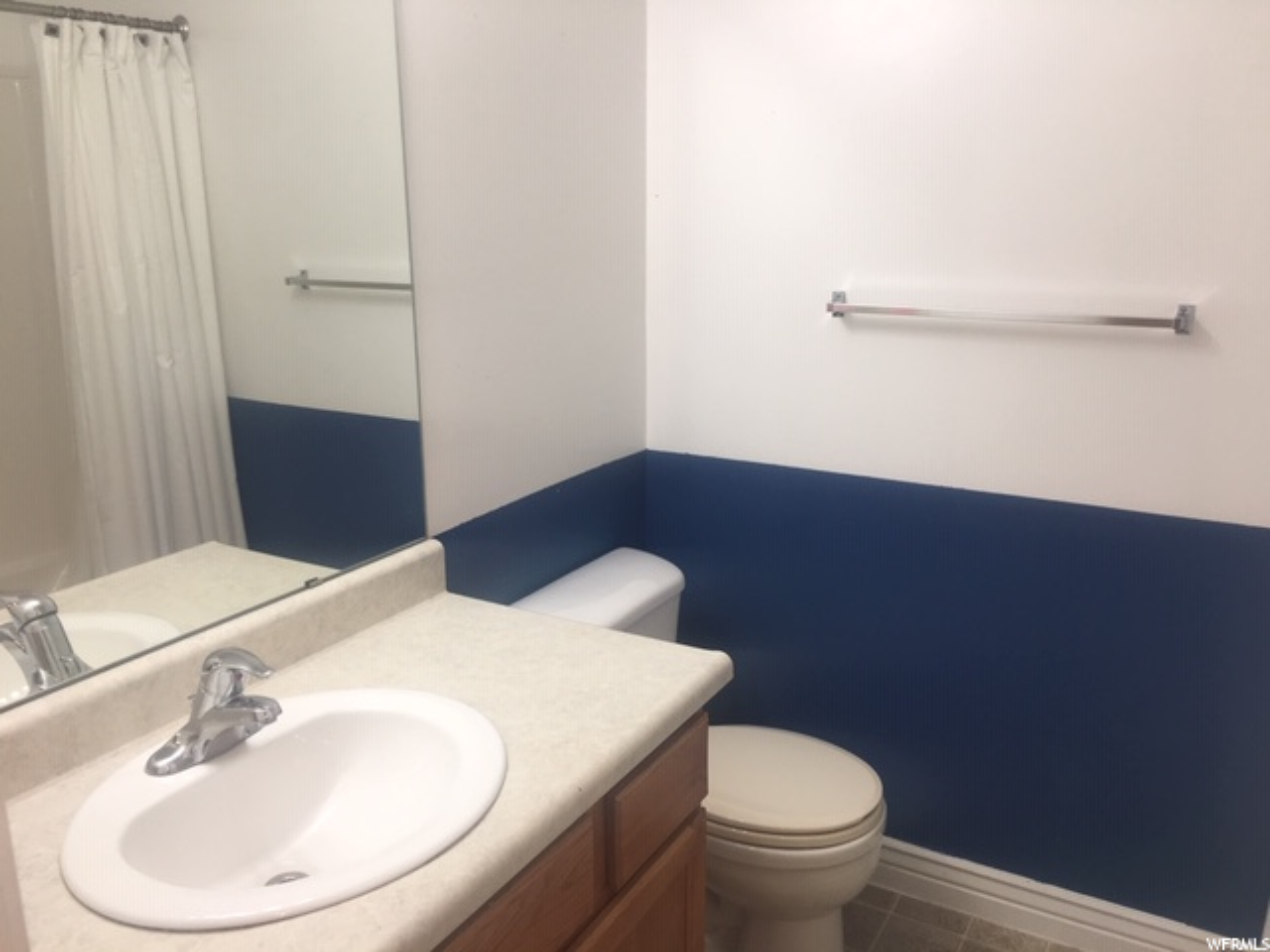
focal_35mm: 29
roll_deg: +0.2
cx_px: 635
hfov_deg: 61.7
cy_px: 476
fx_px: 1064
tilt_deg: -14.4
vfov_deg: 48.2
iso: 25
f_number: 2.2
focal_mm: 4.15
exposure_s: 1/60
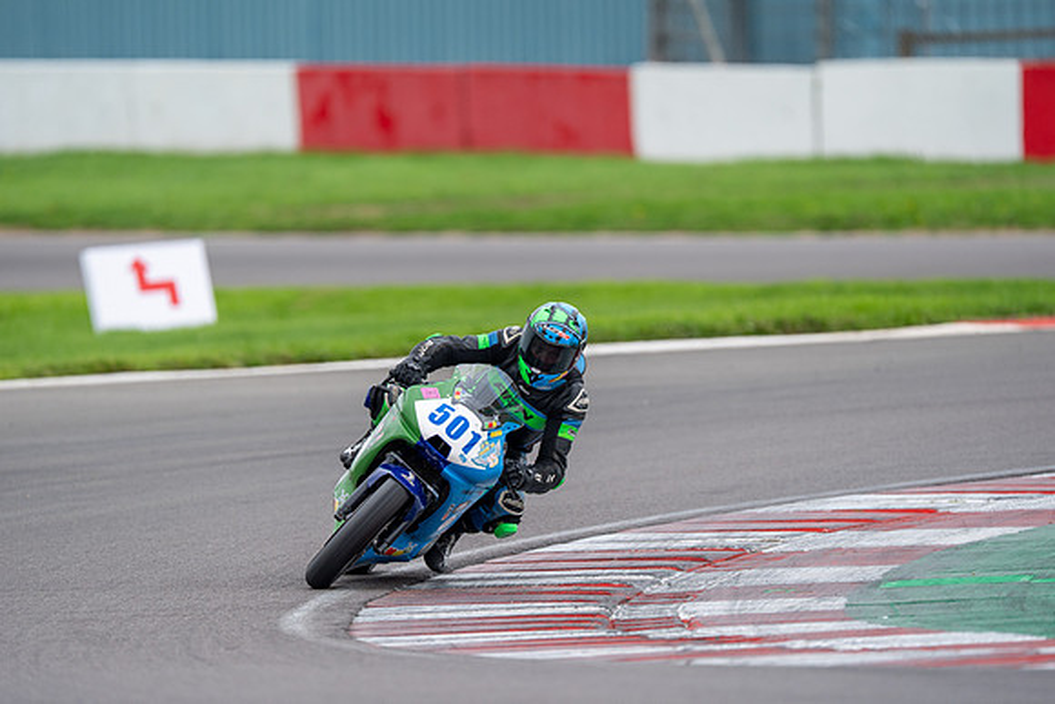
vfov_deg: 2.3
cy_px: 352
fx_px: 17604
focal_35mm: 601
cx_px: 528
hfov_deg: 3.4
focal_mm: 600
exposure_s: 1/400
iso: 320
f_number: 4.5
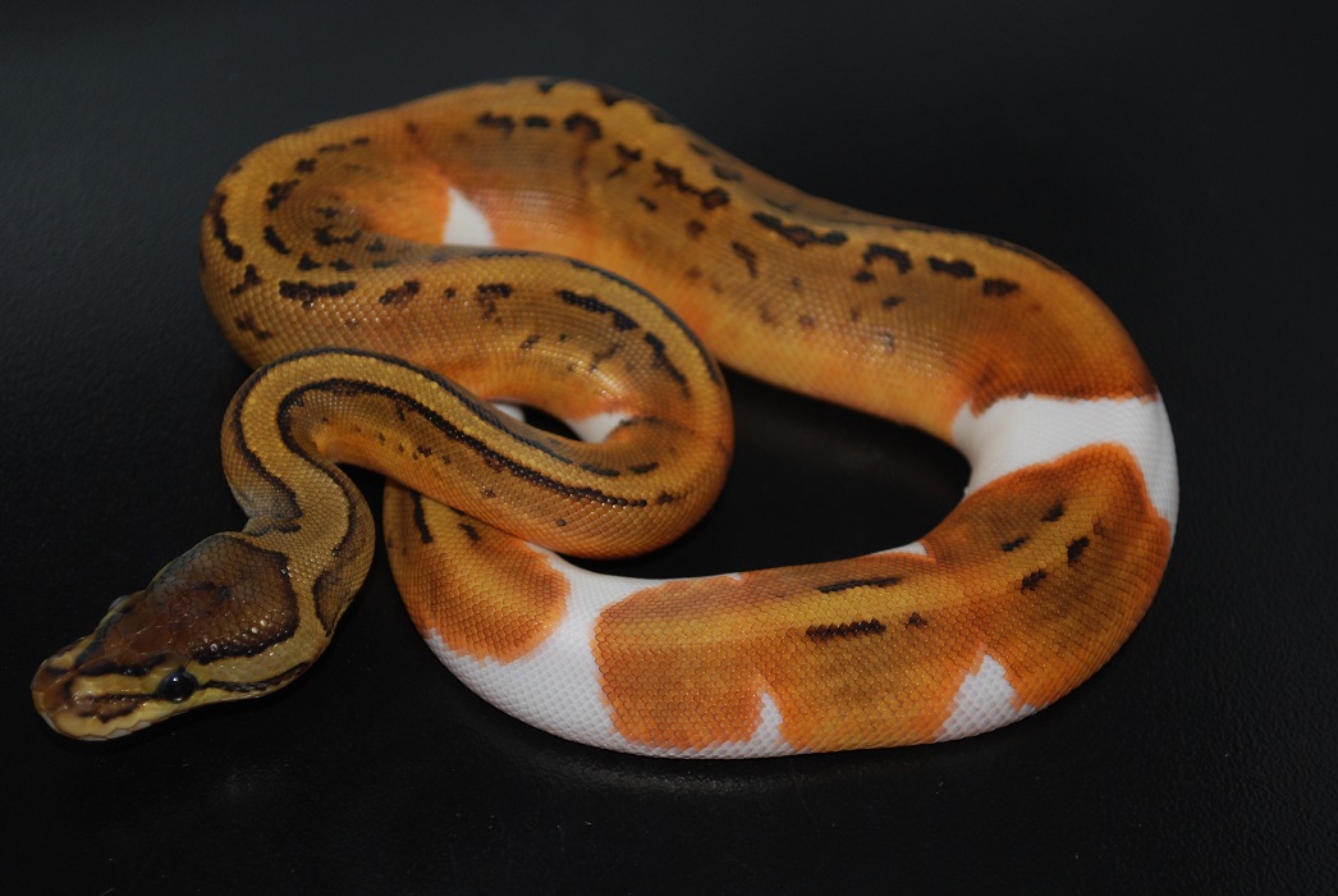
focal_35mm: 82
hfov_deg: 24.6
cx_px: 669
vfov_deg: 16.6
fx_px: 3070
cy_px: 448
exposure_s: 1/60
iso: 200
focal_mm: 55
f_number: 5.6
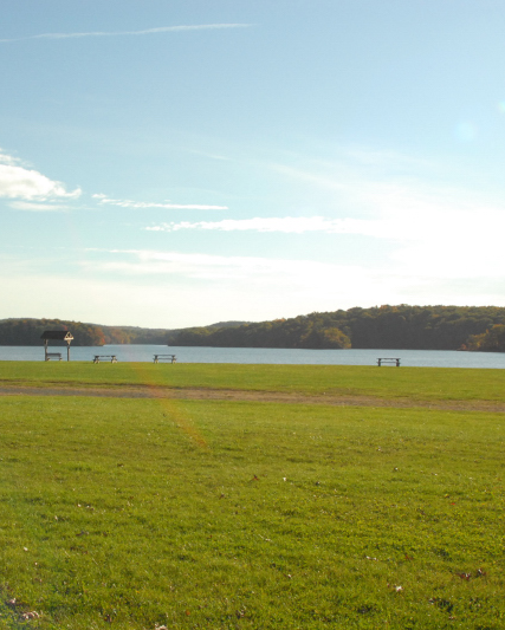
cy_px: 316
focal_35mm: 55
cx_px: 154
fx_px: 1027
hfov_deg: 27.4
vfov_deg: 34.1
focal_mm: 26
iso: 800
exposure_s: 1/800
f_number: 14
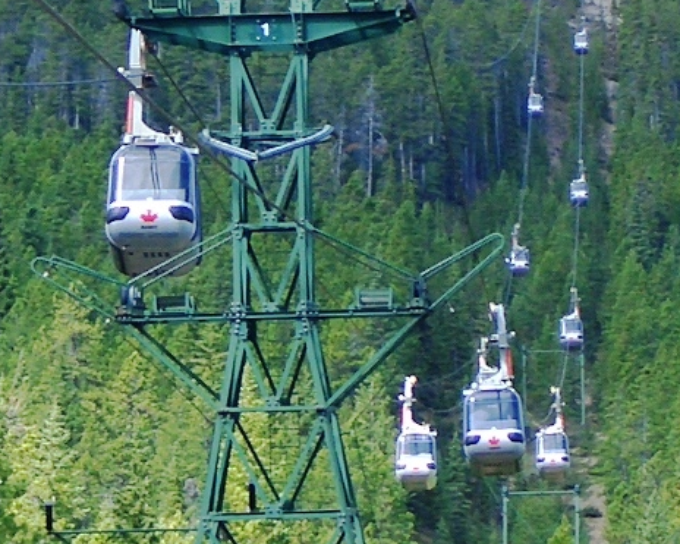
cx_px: 453
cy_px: -84
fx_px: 5956
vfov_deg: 5.2
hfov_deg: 6.5
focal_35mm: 296
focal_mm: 14.6
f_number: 4.4
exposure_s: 1/160
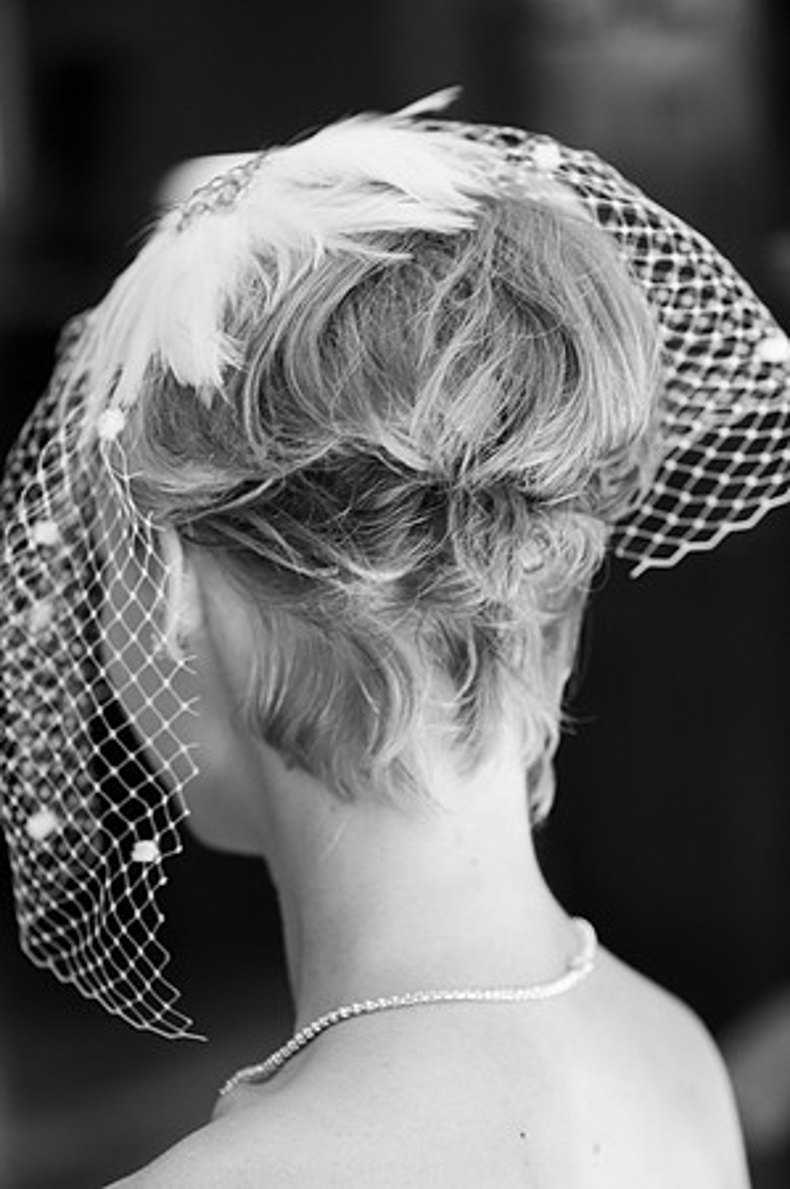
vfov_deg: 19.5
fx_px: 3464
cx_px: 395
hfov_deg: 13.0
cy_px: 594
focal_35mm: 105
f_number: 4
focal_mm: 105
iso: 1100
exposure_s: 1/80
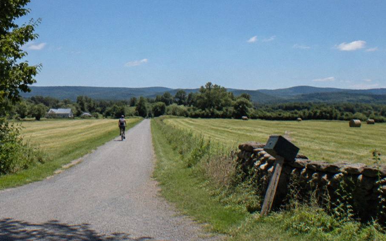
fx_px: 831
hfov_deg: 26.1
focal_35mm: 79
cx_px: 179
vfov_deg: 16.5
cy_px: 119
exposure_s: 1/500
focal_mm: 70
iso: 200
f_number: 4.5
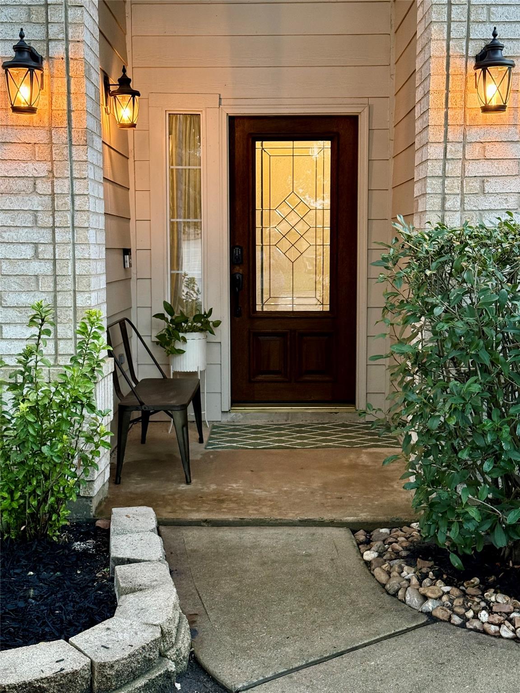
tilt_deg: -4.5
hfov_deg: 30.3
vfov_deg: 39.7
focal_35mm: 48
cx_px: 260
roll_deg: -0.4
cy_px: 346
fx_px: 961
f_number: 1.78
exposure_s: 1/60
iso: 250
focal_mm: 6.76
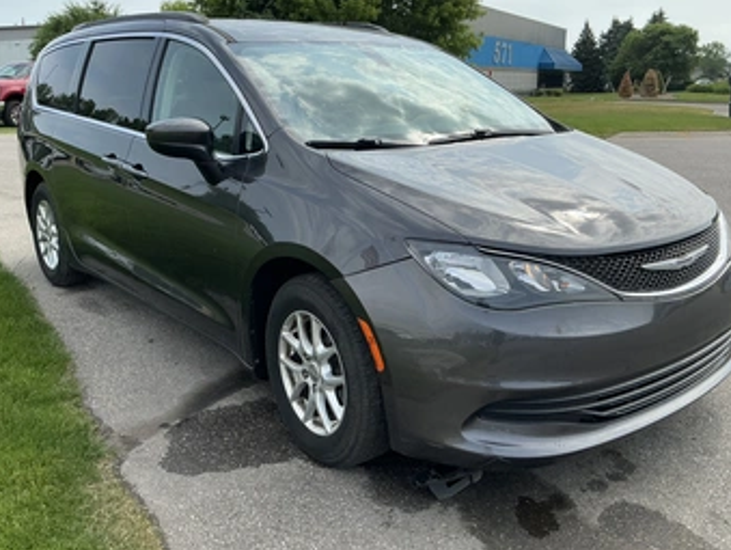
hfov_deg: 55.2
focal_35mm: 33
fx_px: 698
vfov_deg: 43.0
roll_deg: -0.9
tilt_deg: -14.2
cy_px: 252
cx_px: 392
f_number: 1.8
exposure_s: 1/1451
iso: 25
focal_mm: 3
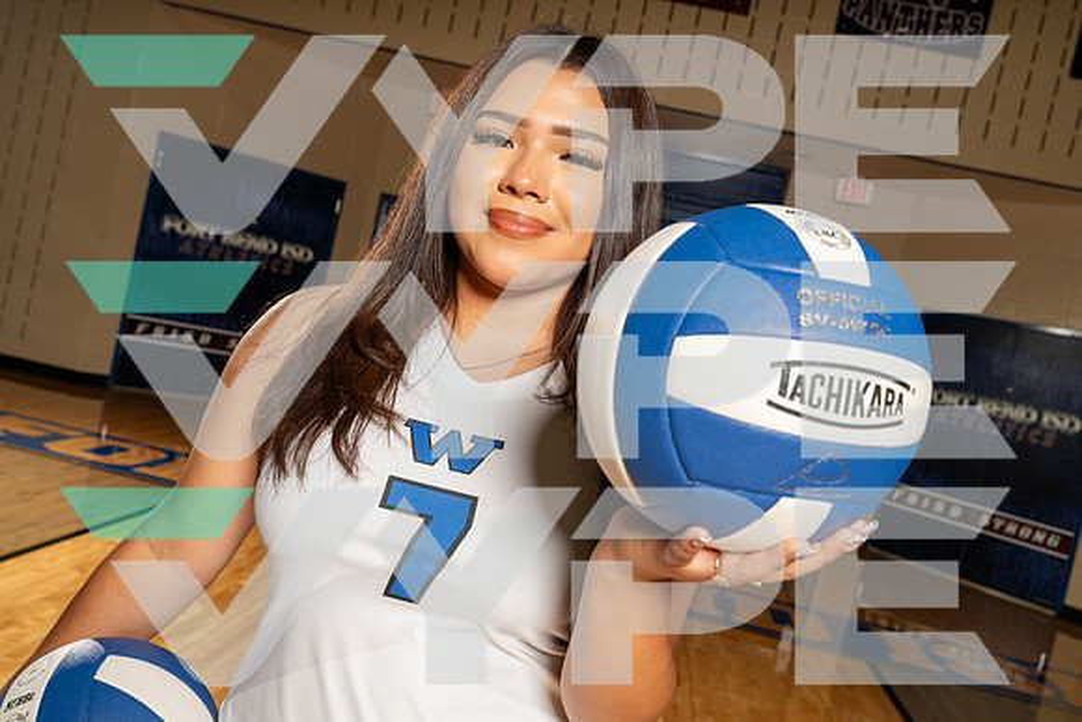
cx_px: 541
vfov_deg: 36.0
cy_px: 361
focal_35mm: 37
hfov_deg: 51.9
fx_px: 1112
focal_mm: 37
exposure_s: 1/250
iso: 500
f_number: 8
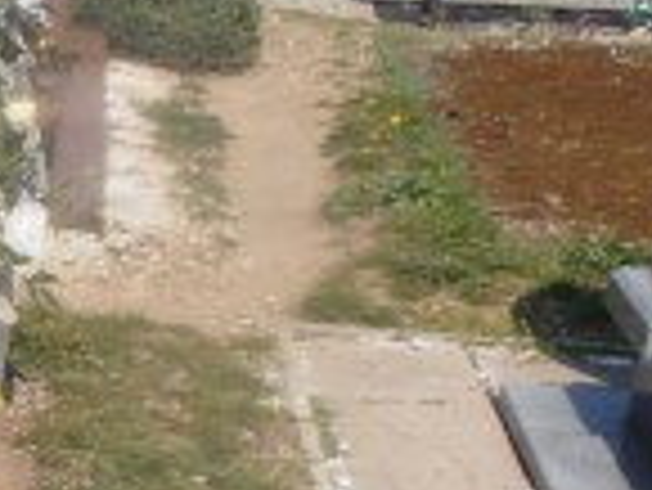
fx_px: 1998
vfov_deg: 13.8
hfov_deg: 16.8
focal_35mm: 106
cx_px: -328
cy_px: 472
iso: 80
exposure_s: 1/250
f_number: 7.9
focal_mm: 4.2
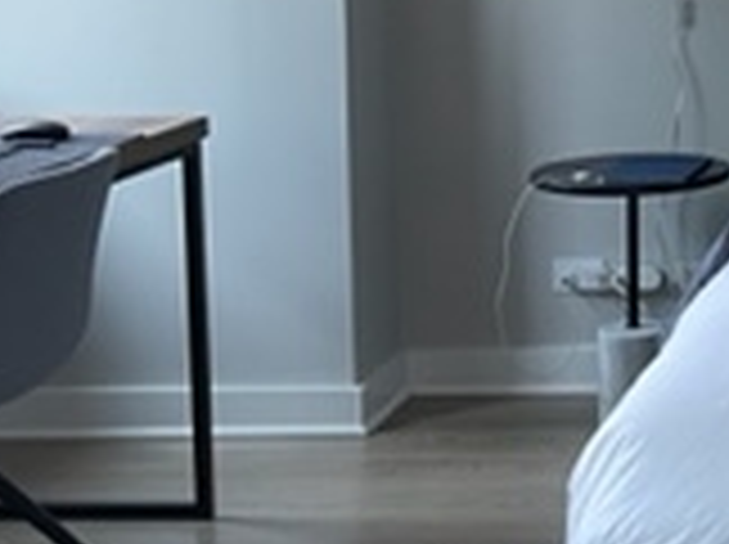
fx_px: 2166
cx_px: 1224
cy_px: 4
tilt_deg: -5.5
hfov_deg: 16.6
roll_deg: +0.0
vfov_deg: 14.1
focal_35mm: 103
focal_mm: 4.2
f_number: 1.6
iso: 80
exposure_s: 1/60
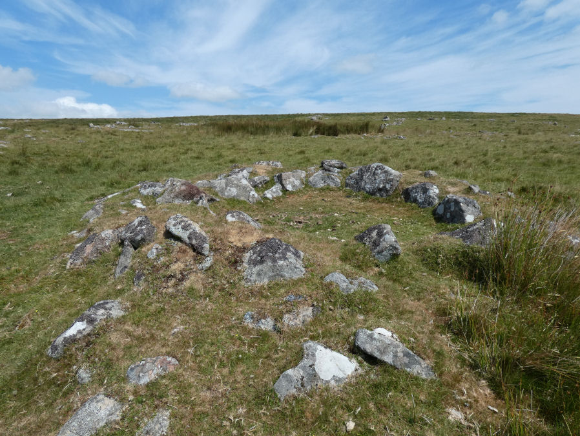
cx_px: 290
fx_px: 335
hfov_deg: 81.7
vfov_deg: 66.0
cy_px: 218
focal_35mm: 20
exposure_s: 1/1000
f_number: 4
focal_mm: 3.6
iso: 80
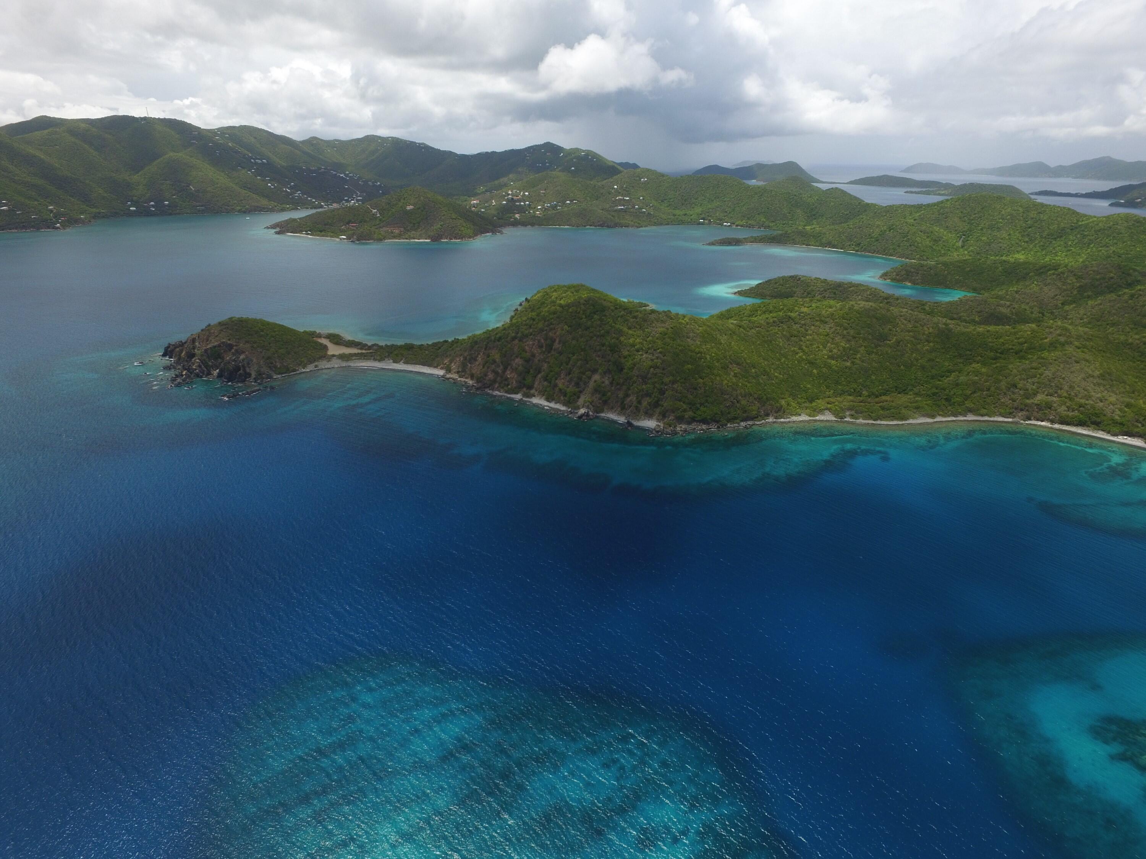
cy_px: 430
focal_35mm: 20
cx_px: 573
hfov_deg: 81.7
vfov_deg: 66.0
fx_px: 662
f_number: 2.8
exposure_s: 1/470
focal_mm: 3.61
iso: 100
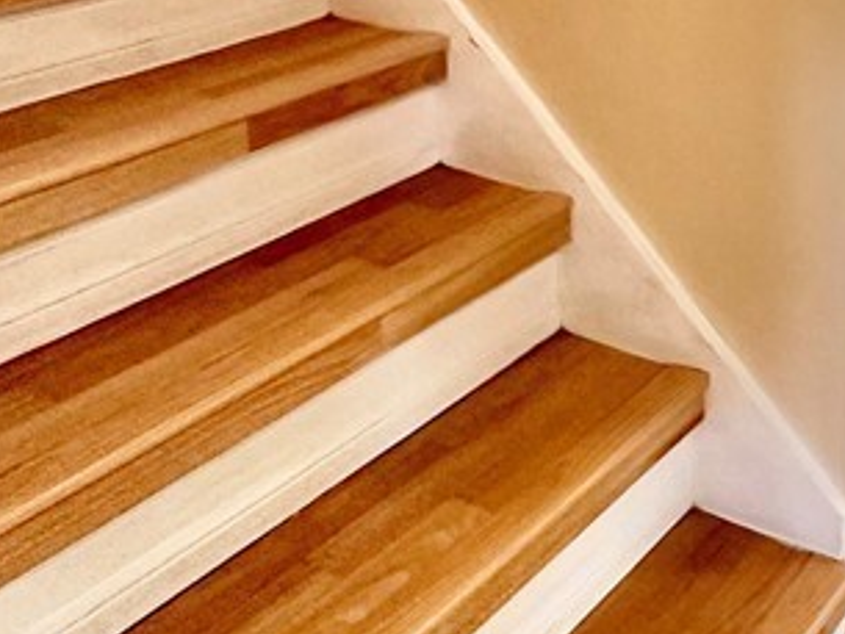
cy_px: -269
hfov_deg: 31.8
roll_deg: -1.5
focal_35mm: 47
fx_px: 1148
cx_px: 1075
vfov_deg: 25.0
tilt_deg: -2.9
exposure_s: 1/120
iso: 320
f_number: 2.2
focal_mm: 2.22
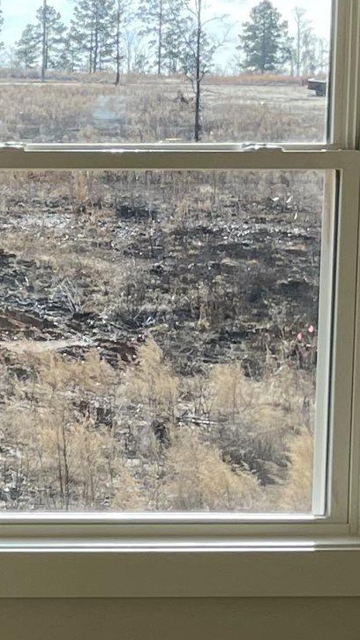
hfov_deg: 8.5
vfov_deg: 17.8
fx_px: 2036
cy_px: 267
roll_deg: +0.6
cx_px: -714
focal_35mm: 120
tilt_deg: -5.1
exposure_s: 1/716
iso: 32
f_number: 1.6
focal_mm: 4.2
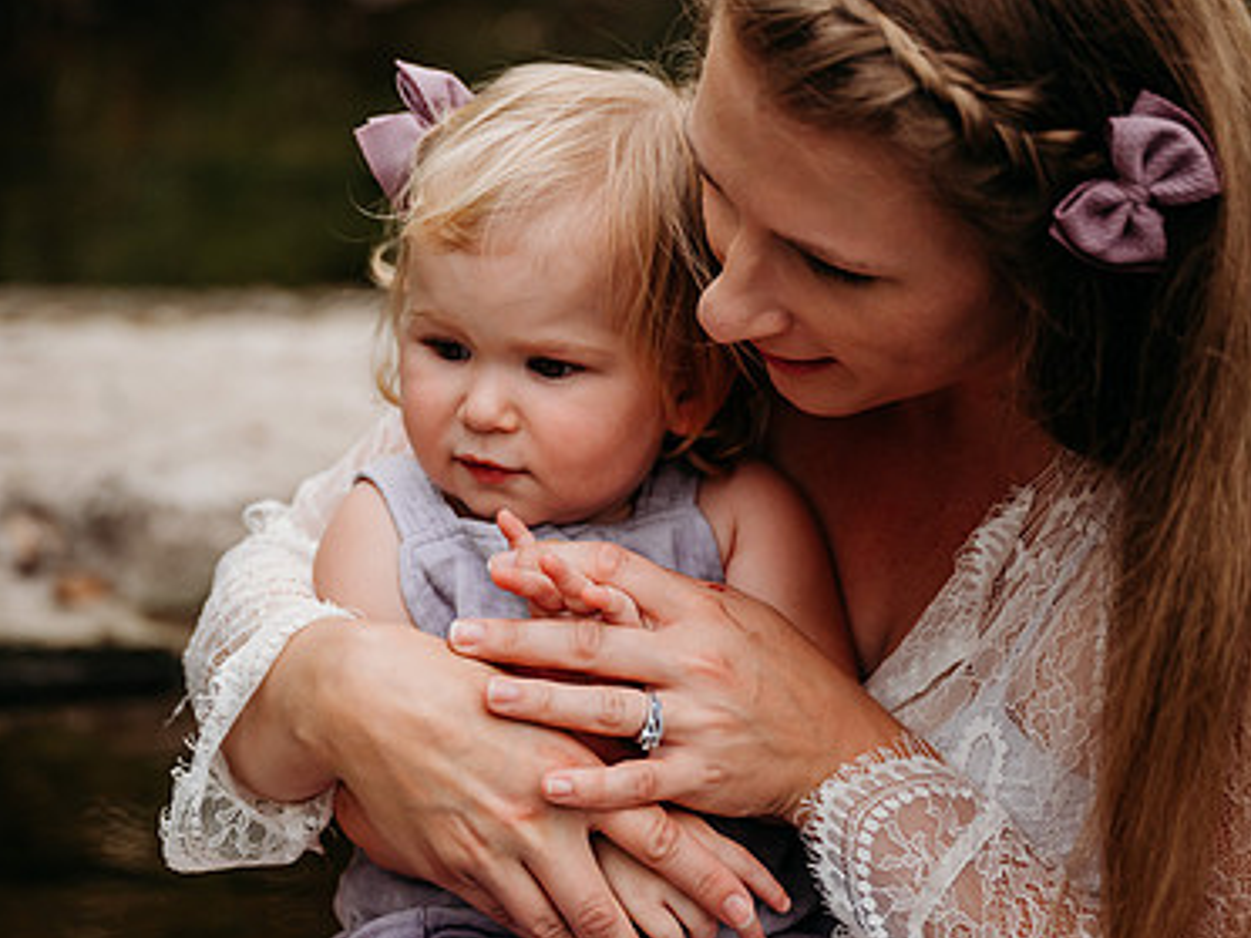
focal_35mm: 87
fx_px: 3144
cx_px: 484
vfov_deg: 17.0
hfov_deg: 22.5
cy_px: 422
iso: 500
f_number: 2.8
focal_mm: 58
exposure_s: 1/1600
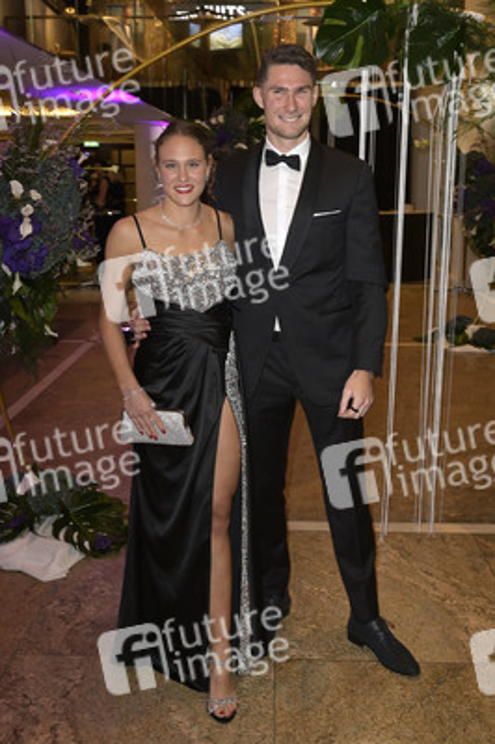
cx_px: 248
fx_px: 723
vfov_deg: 54.5
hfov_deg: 37.8
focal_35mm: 35
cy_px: 372
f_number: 5.6
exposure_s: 1/100
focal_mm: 35
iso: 2500
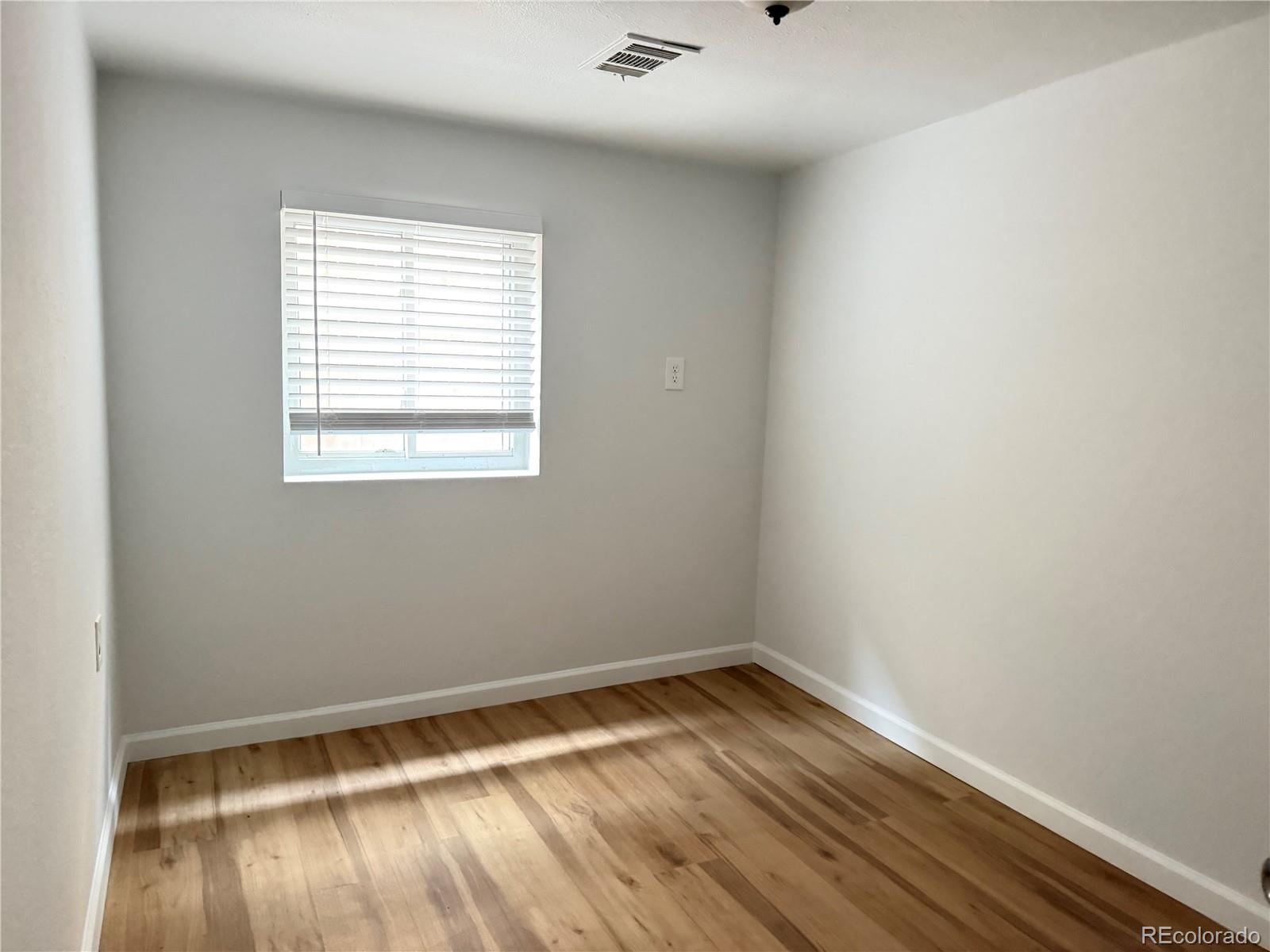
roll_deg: -1.4
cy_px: 476
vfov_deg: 56.8
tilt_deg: -5.8
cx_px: 635
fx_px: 881
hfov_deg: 71.6
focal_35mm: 24
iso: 1600
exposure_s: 1/18
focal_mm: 6.76
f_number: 1.78
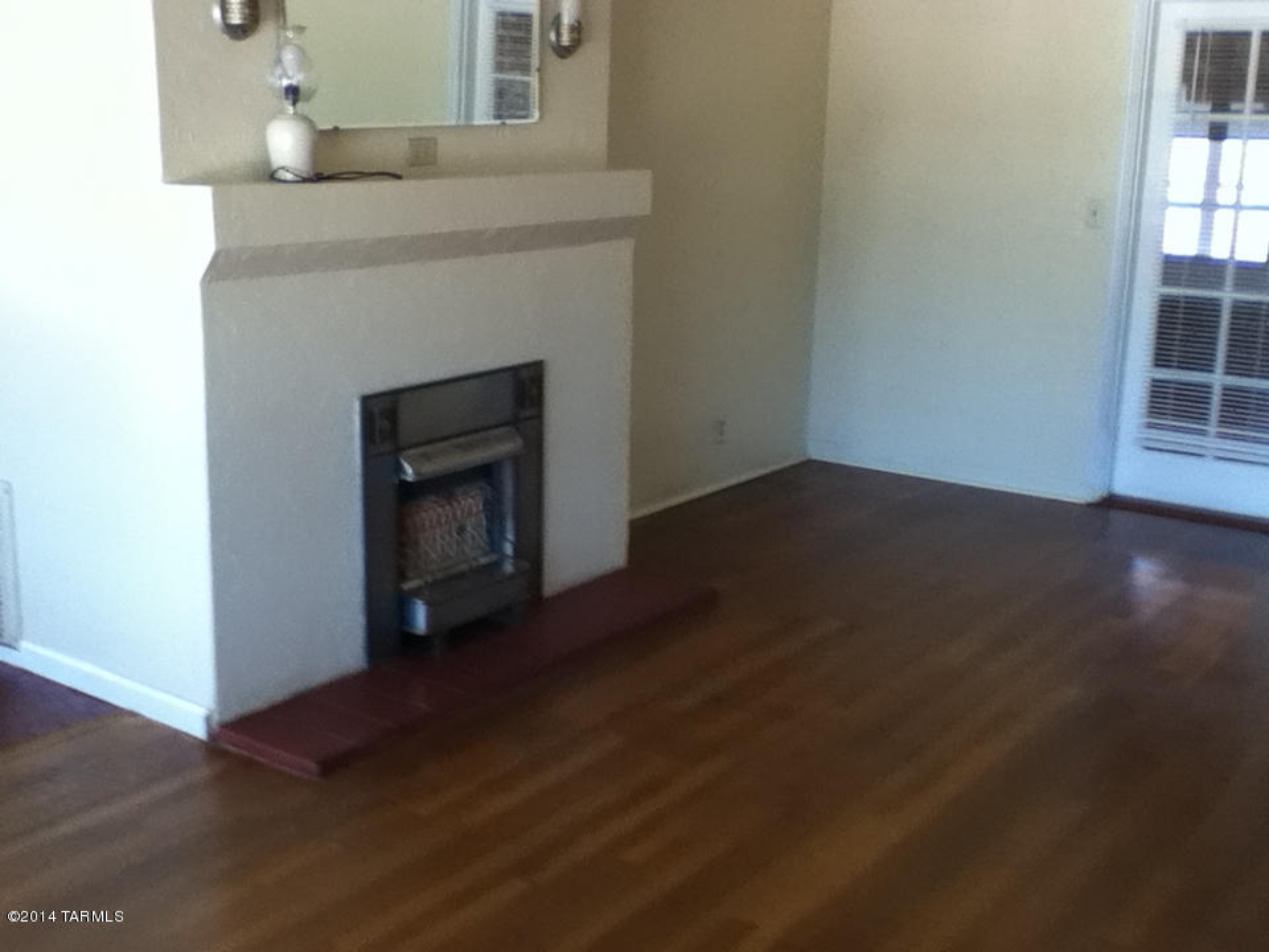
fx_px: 1173
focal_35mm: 32
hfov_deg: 56.8
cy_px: 476
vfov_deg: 44.2
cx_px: 634
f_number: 2.4
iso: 100
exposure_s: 1/30
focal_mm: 3.85
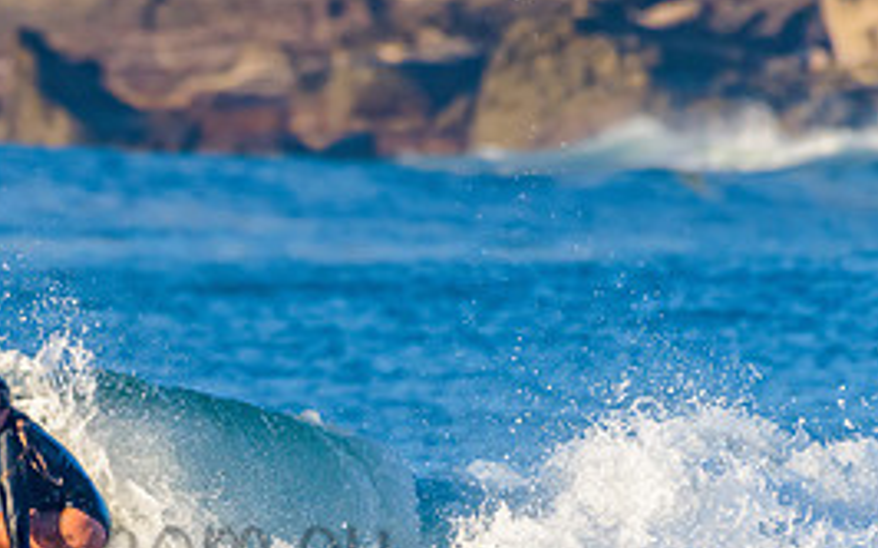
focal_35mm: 1353
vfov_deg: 1.0
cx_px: 40
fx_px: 32361
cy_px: 513
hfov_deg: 1.6
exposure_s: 1/2000
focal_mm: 500
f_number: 5.6
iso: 320
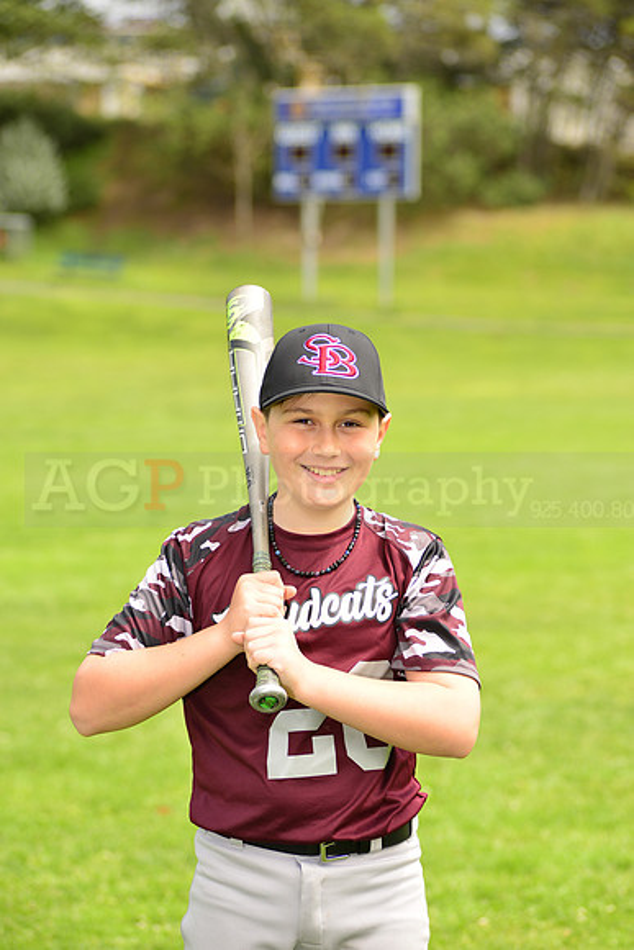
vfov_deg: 17.6
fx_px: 3062
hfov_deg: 11.8
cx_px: 317
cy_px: 475
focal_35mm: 116
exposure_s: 1/250
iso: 100
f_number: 5
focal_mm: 116
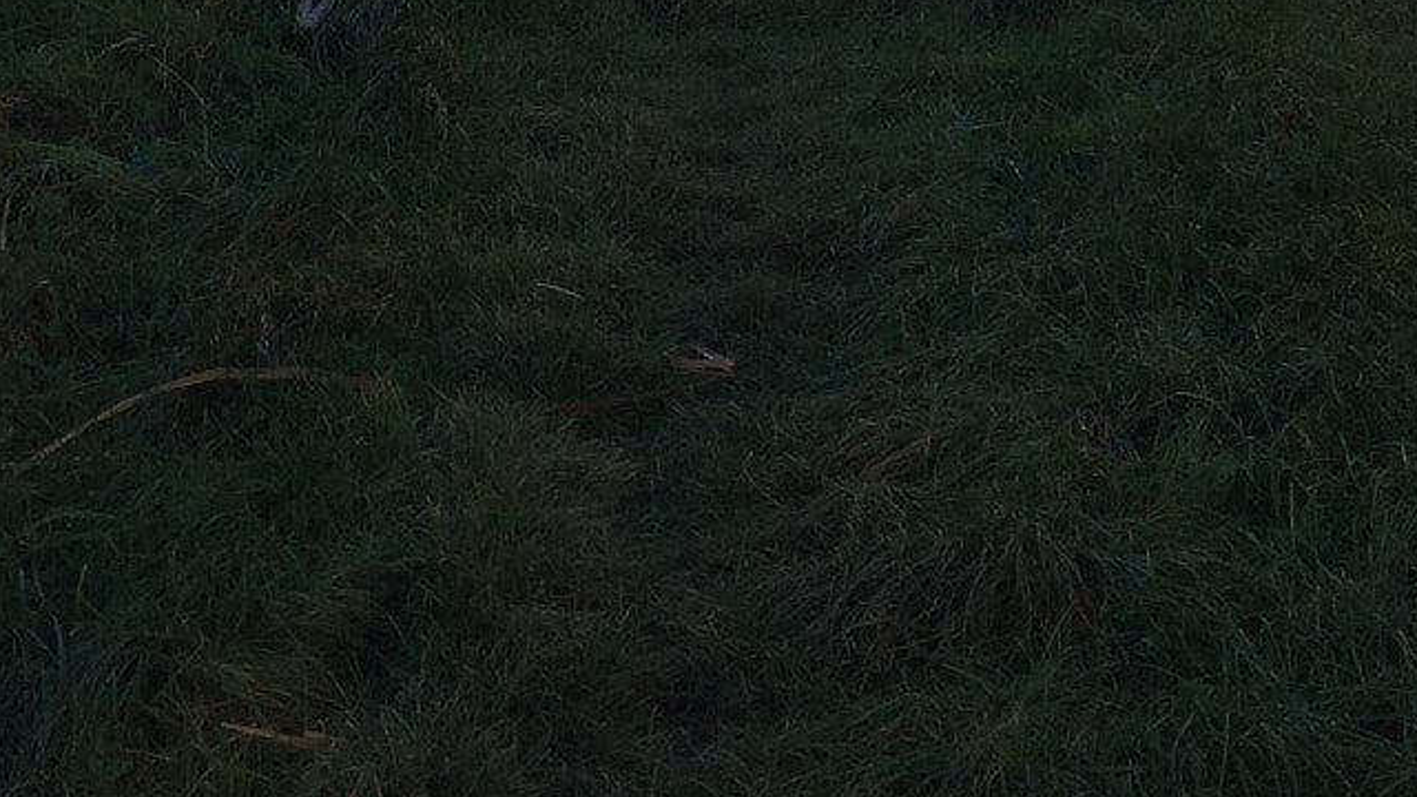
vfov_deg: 14.6
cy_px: -277
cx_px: 897
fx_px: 2968
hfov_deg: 26.8
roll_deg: +3.0
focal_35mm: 79
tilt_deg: -7.6
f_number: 2.2
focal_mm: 4.15
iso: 32
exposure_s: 1/964
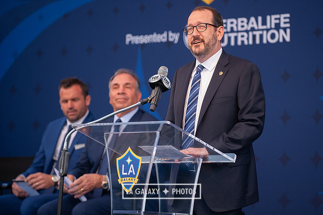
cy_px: 100
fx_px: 1645
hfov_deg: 11.2
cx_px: 191
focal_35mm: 183
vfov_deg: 7.5
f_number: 2.8
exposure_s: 1/1250
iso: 800
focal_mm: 155
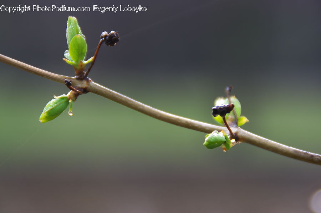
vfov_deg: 4.6
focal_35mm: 300
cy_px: 106
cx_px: 160
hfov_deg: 6.9
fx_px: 2671
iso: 400
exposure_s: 1/80
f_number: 6.3
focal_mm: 200
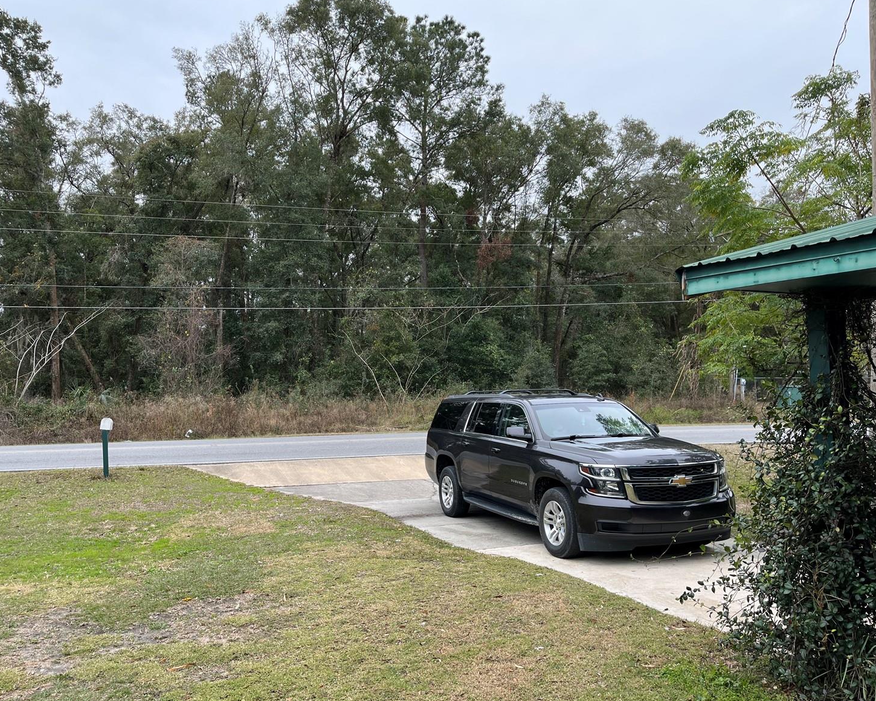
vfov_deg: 51.5
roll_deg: +0.1
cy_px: 344
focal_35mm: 28
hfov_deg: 62.2
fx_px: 726
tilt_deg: +1.5
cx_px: 424
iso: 50
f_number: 1.6
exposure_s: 1/777
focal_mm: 5.1
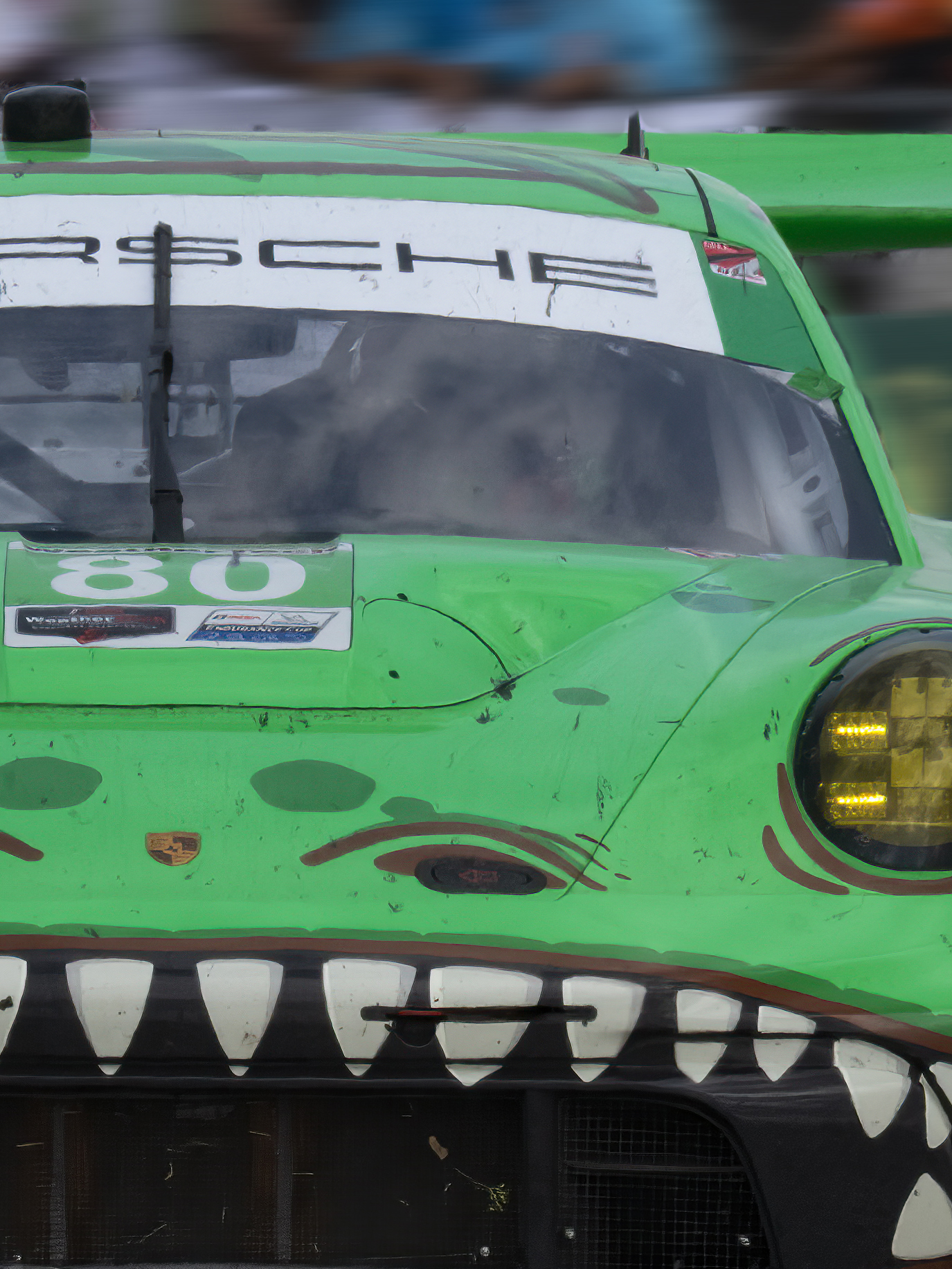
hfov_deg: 0.7
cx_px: -127
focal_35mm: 2190
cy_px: 608
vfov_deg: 0.9
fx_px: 80296
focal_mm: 500
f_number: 20
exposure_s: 1/500
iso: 800
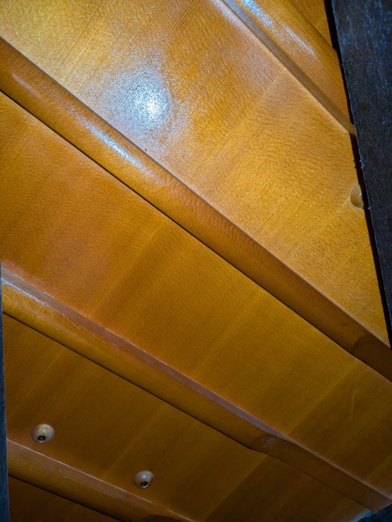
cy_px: 261
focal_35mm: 25
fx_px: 377
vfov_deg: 69.4
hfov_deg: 54.9
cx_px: 196
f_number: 1.89
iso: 176
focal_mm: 5.43
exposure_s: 1/100
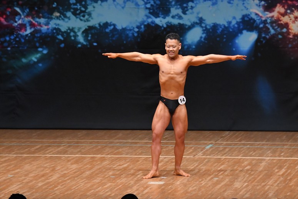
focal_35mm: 217
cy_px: 100
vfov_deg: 6.3
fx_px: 1795
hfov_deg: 9.5
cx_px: 149
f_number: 5.6
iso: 5000
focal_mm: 145
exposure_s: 1/400
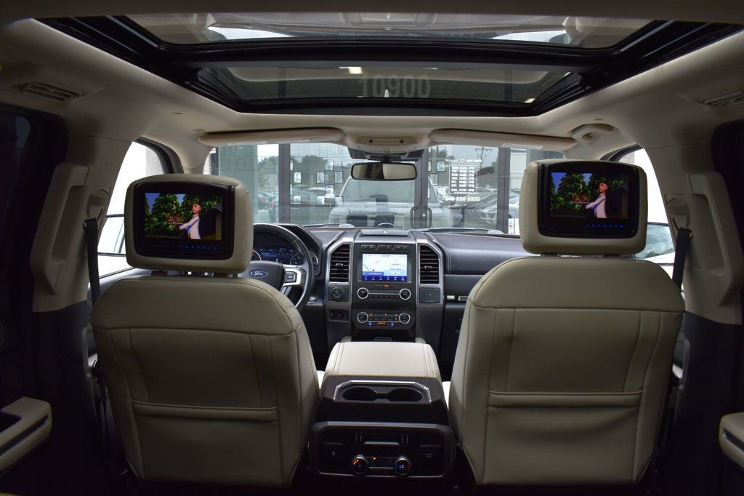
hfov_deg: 67.4
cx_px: 372
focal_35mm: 27
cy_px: 248
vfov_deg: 47.9
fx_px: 558
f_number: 8
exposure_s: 1/60
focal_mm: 18
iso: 400
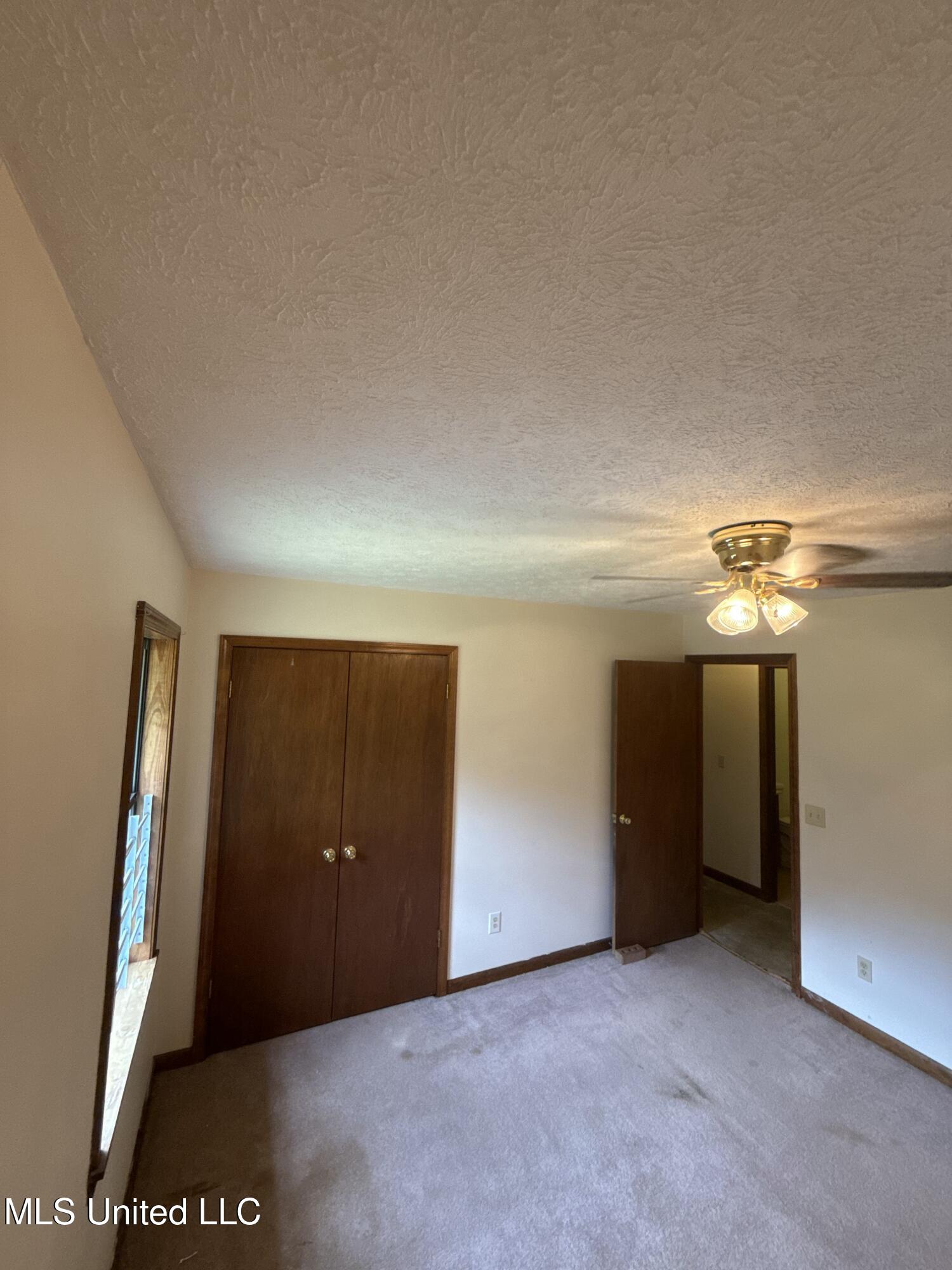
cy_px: 635
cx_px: 476
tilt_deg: +4.9
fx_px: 513
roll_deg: -2.0
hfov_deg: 85.7
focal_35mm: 14
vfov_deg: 102.1
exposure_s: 1/120
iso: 320
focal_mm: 2.22
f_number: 2.2
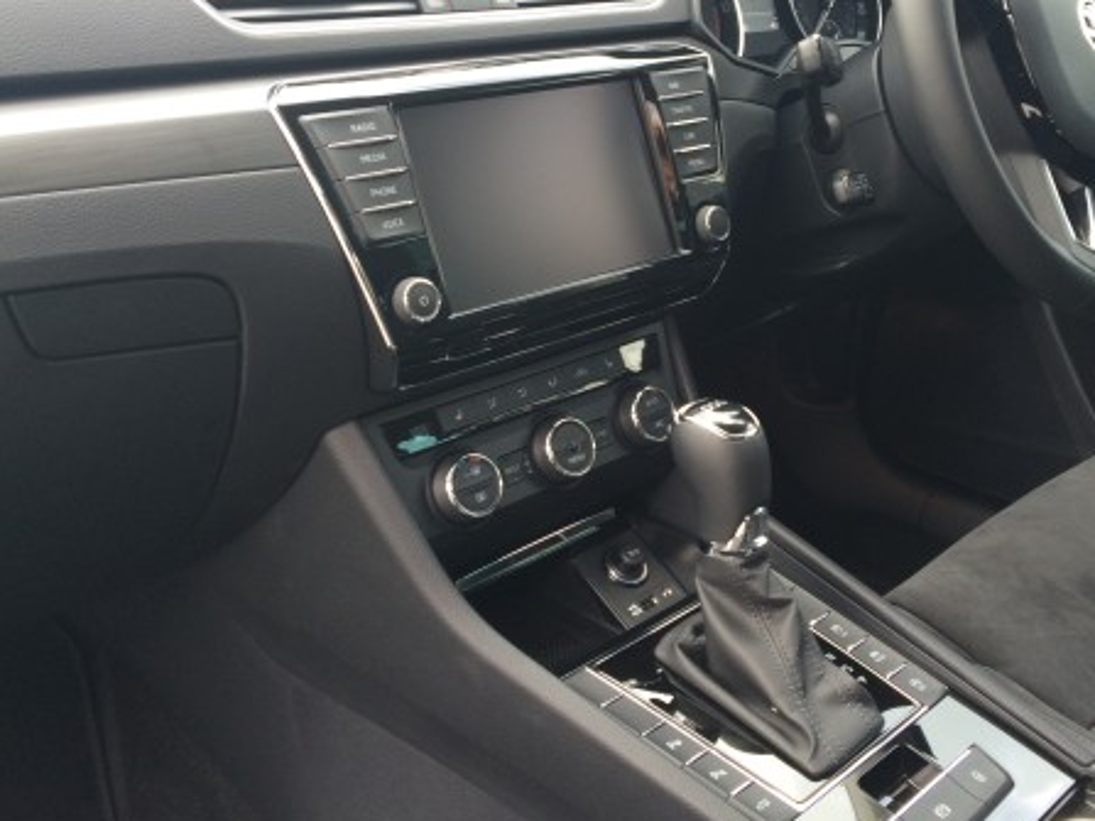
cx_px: 664
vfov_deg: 33.5
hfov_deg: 43.6
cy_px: 365
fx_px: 1360
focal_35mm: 43
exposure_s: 1/40
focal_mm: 4.12
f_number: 2.2
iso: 40
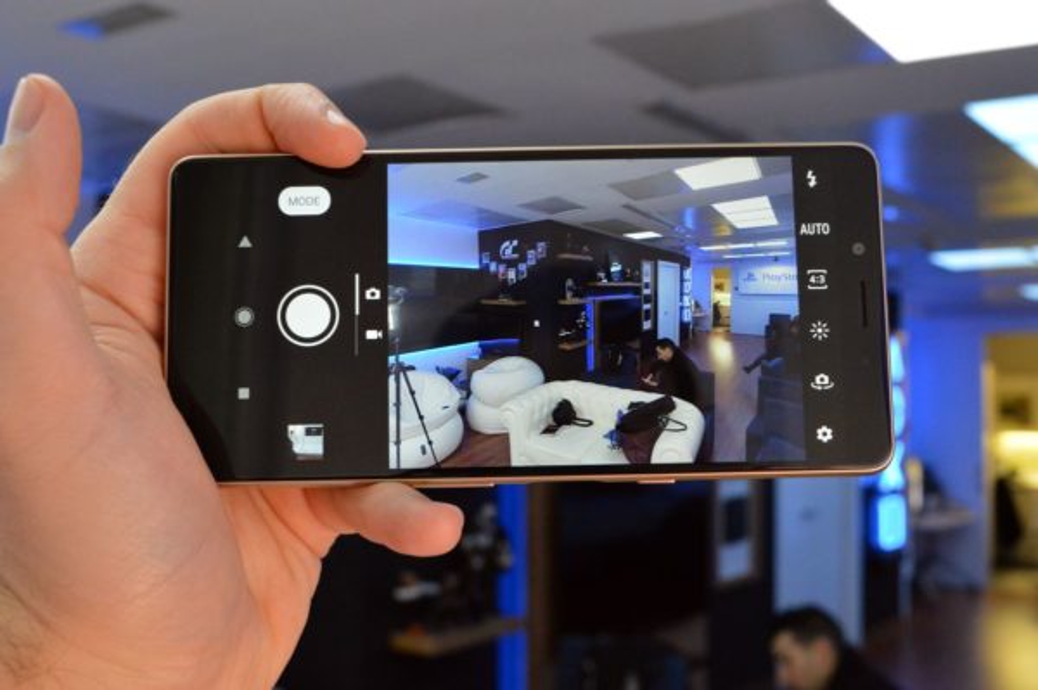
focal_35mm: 44
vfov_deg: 30.8
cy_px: 345
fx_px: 1253
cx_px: 519
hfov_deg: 45.0
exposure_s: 1/100
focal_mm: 29
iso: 3200
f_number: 10
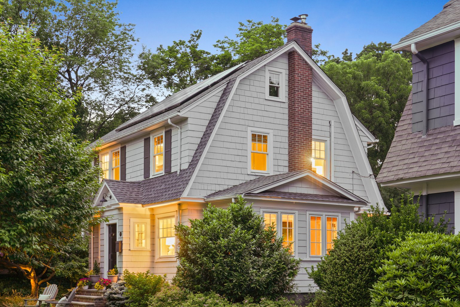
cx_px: 191
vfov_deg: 28.0
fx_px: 613
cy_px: 183
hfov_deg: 41.0
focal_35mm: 48
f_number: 9
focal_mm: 36
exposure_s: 30
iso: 100
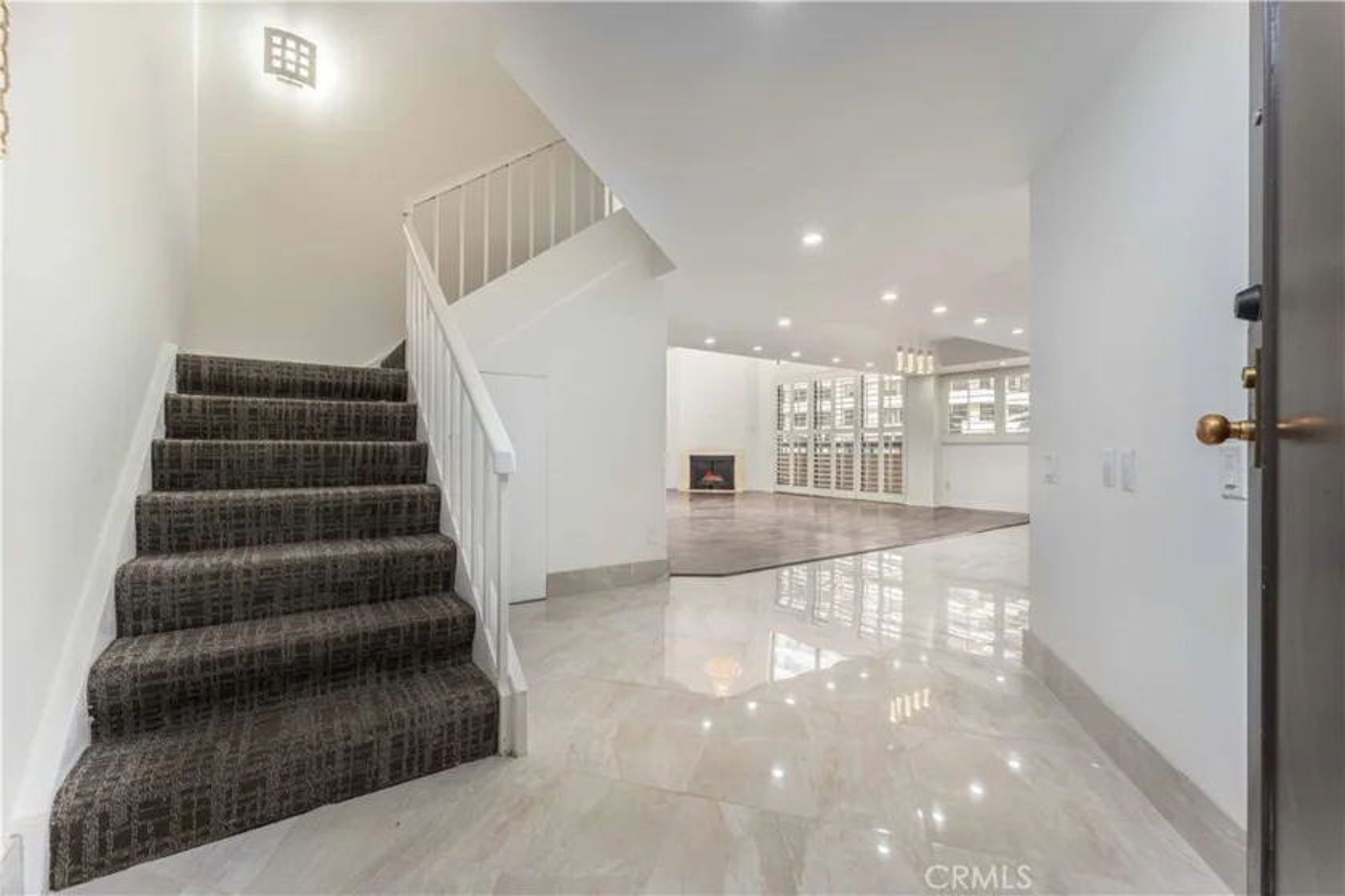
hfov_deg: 104.3
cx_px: 672
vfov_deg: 81.2
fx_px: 523
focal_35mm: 14
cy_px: 448
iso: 320
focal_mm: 14
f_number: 9
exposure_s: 1/40
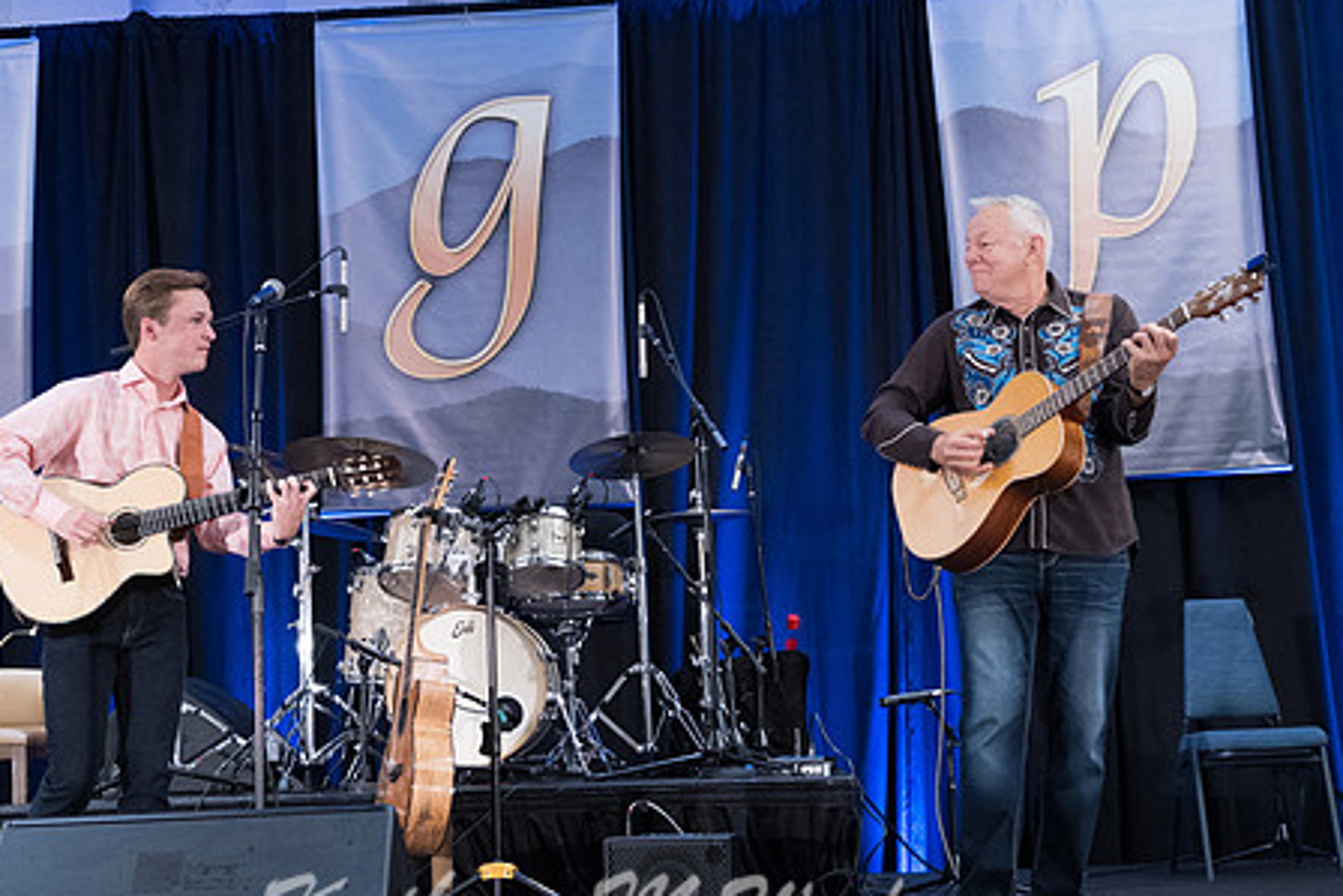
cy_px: 514
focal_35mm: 57
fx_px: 2127
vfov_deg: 23.8
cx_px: 597
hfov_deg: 35.0
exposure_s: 1/200
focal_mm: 44
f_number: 4.5
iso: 6400
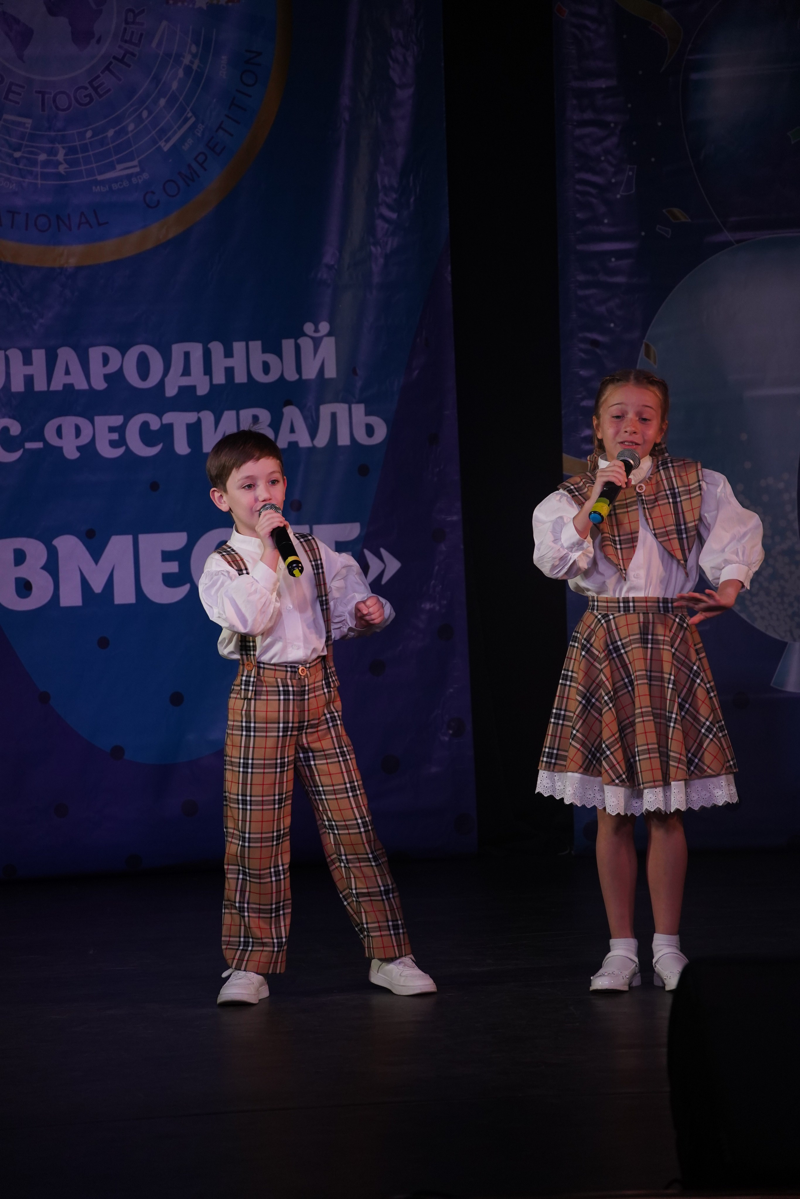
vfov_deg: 10.7
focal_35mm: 192
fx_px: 6399
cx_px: 400
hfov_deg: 7.2
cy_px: 600
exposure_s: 1/400
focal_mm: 192
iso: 2000
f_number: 5.6
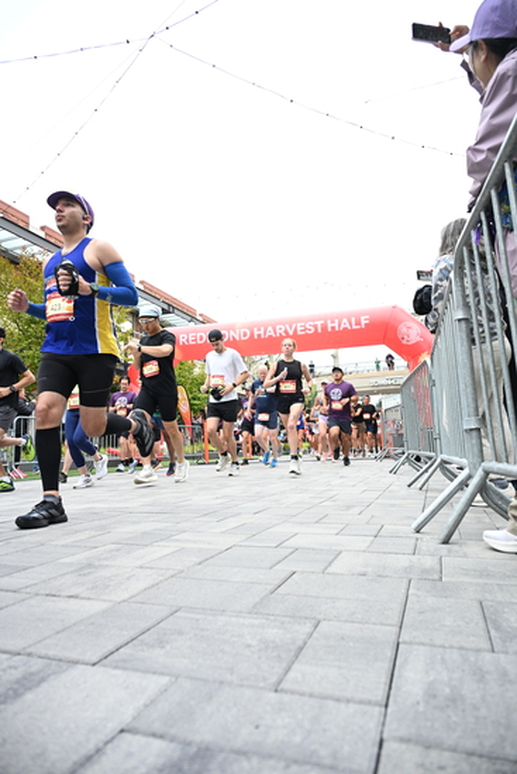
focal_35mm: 24
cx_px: 258
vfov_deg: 73.7
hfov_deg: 53.2
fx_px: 517
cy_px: 387
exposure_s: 1/640
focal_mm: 24
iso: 2000
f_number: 4
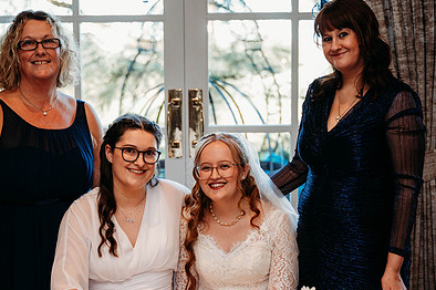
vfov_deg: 18.1
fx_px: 908
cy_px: 174
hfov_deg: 27.0
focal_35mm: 75
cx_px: 203
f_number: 2.8
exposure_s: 1/200
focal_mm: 51
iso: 640
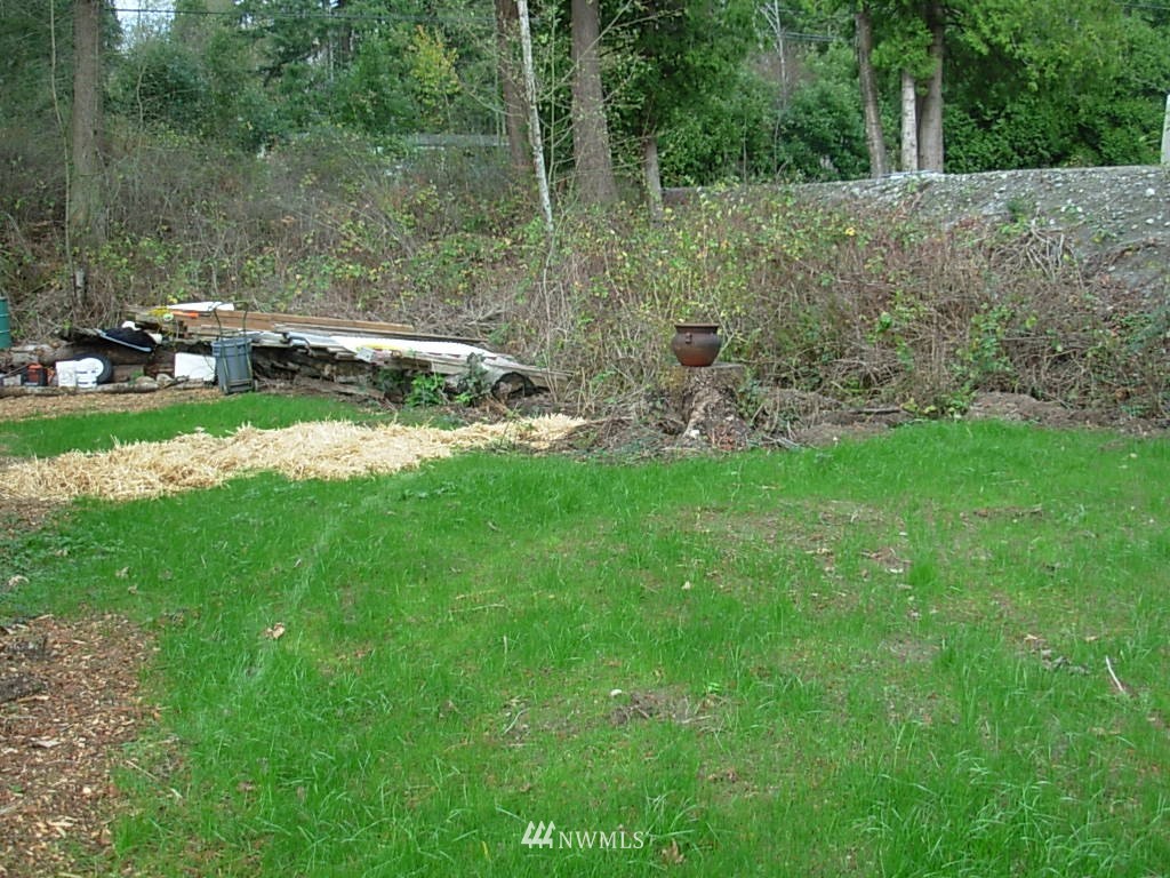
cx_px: 585
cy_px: 439
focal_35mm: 38
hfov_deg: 49.0
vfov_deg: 37.7
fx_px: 1284
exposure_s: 1/98.7
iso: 50
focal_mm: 6.3
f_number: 2.9
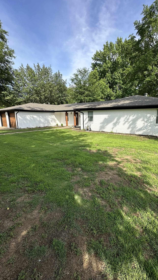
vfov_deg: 99.4
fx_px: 119
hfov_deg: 66.3
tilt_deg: -10.6
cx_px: 96
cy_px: 139
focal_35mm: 16
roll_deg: +0.0
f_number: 2.2
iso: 40
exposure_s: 1/861
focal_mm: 2.22
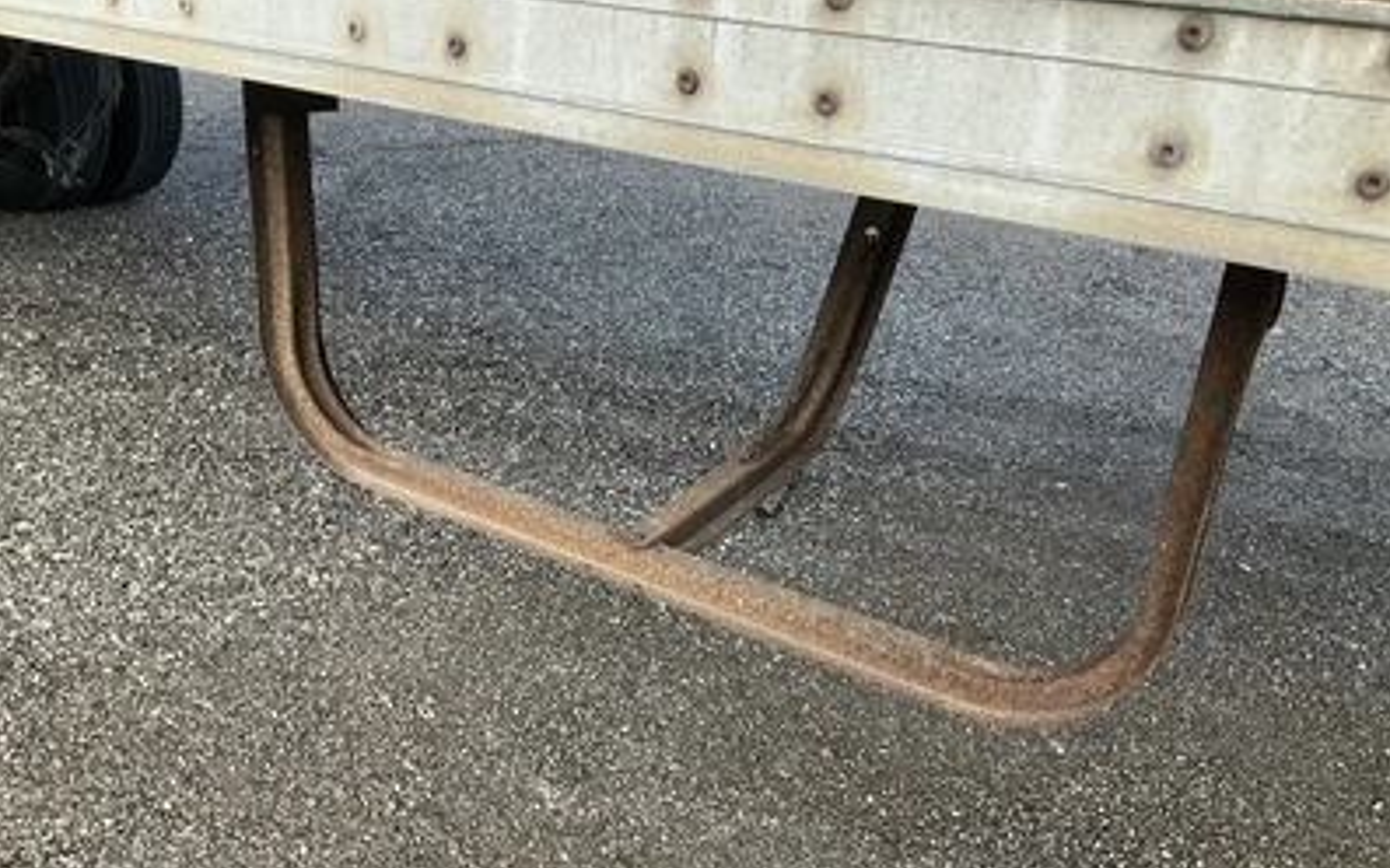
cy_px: 452
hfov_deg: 61.2
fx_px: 1174
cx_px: 697
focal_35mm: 31
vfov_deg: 40.6
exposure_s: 1/234
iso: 20
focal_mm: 3
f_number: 1.8
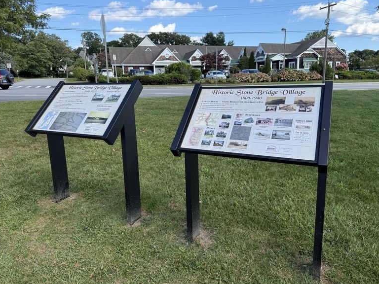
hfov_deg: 69.4
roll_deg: +0.9
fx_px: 274
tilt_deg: -9.3
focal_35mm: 25
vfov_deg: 54.9
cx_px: 190
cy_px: 138
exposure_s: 1/1770
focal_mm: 6.76
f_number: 1.78
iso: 80
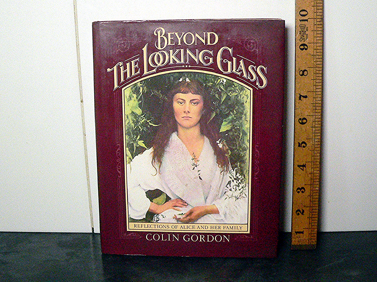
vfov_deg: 39.7
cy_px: 141
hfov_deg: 51.4
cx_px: 188
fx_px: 392
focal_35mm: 36
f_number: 2.8
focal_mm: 6
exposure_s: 1/100
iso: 400
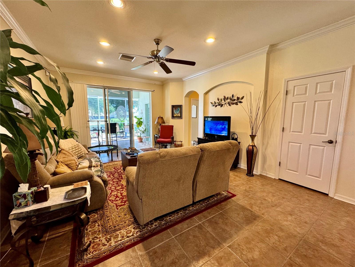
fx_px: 144
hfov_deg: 102.1
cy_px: 134
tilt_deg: -7.8
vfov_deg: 85.7
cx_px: 178
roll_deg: -0.2
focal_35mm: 14
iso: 200
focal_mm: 2.22
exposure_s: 1/60
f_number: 2.2
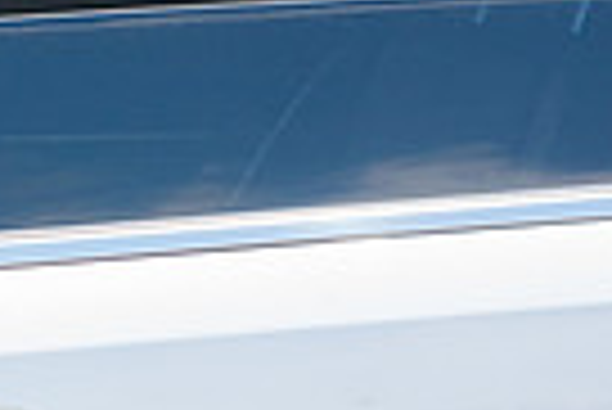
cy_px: 142
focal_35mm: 367
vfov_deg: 3.8
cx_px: -616
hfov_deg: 5.5
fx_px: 6246
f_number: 7.1
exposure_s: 1/800
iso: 1000
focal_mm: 86
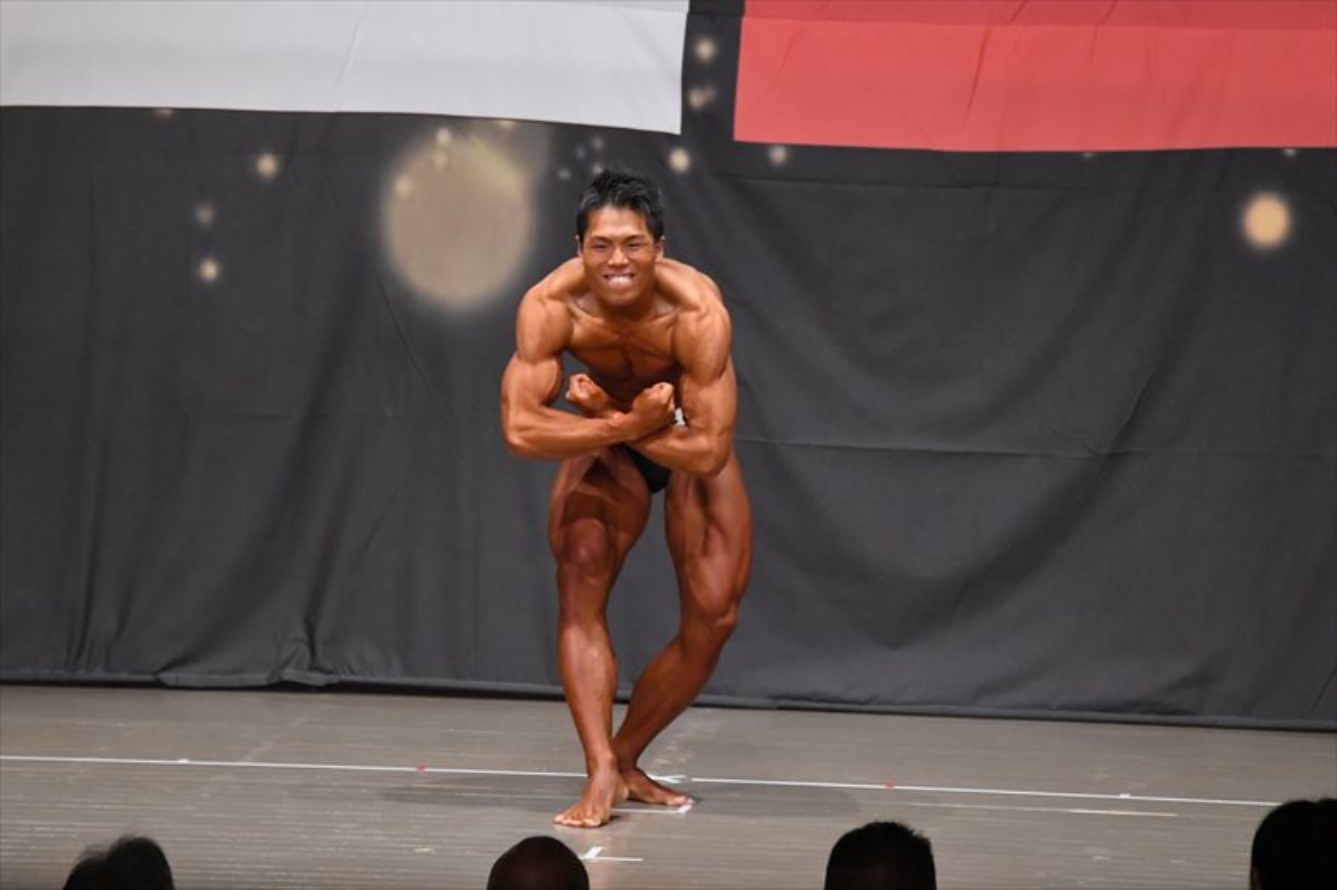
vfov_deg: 6.1
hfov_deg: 9.2
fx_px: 8352
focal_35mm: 225
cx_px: 668
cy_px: 445
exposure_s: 1/400
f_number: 5.6
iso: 6400
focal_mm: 150
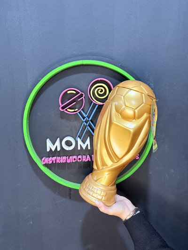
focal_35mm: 24
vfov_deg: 71.6
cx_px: 94
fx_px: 174
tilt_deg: -9.9
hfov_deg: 56.8
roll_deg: +1.9
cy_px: 125
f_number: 1.78
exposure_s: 1/50
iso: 250
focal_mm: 6.76
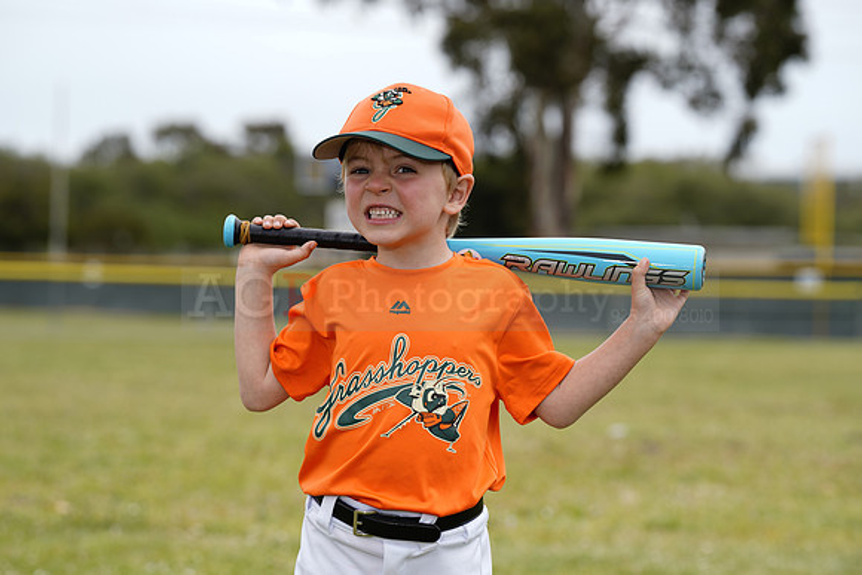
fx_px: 3353
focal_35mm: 140
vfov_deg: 9.8
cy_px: 288
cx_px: 431
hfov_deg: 14.7
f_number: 5.6
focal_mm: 140
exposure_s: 1/250
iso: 50
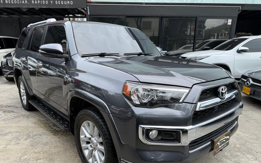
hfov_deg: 70.4
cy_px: 96
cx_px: 130
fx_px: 185
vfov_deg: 47.4
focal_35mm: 26
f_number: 1.78
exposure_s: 1/1337
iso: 80
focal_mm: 6.76
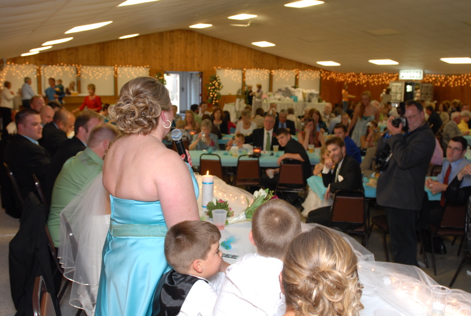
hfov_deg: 53.1
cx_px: 236
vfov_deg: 37.0
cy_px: 158
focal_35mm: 36
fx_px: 472
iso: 250
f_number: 4
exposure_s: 1/30
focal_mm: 24
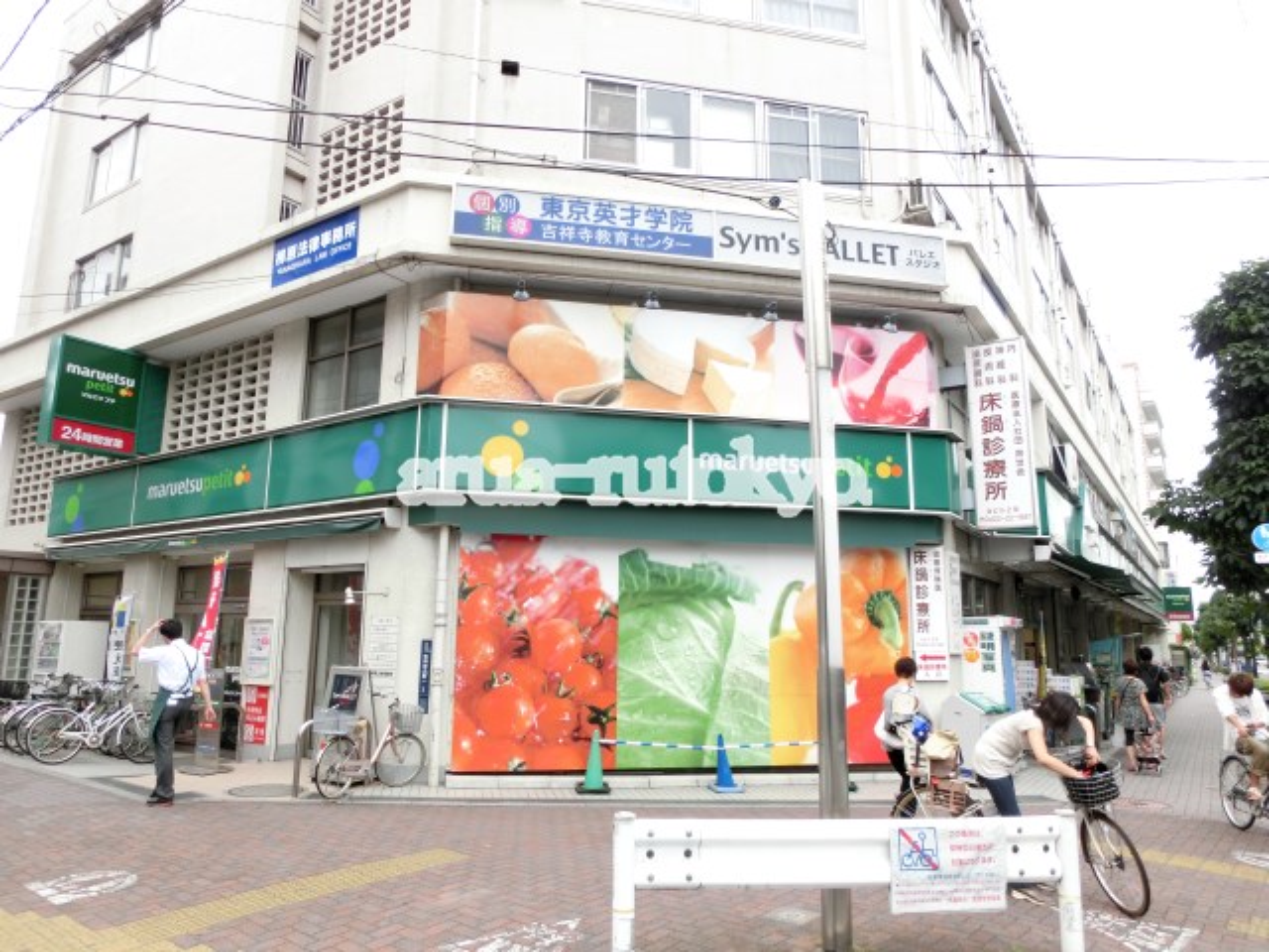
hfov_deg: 71.6
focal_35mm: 24
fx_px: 880
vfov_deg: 56.8
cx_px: 634
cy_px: 476
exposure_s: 1/250
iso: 80
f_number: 3
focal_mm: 4.24
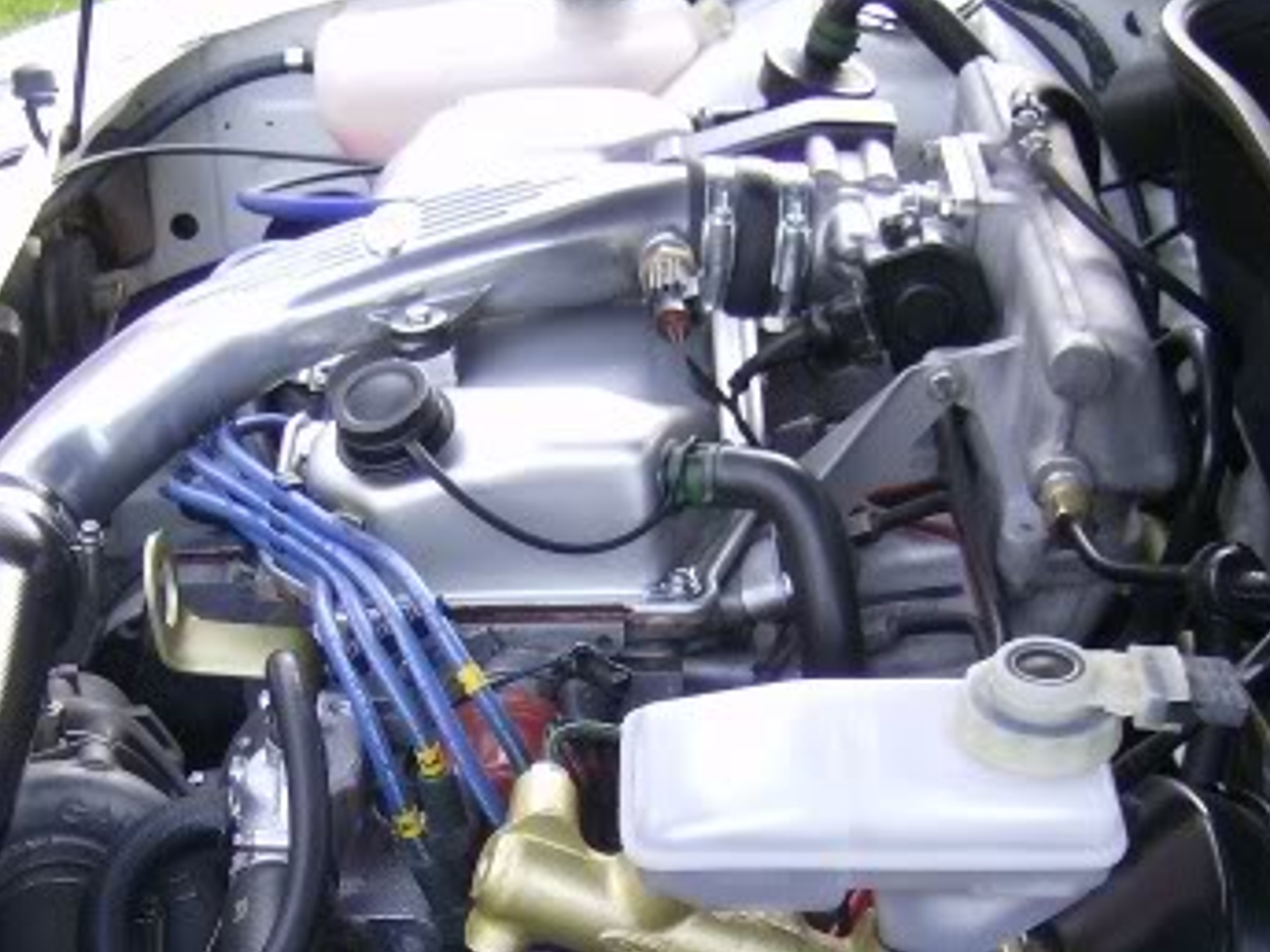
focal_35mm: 67
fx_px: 2458
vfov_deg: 21.6
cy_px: 779
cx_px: 524
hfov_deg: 28.9
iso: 144
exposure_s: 1/64
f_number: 2.8
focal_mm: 6
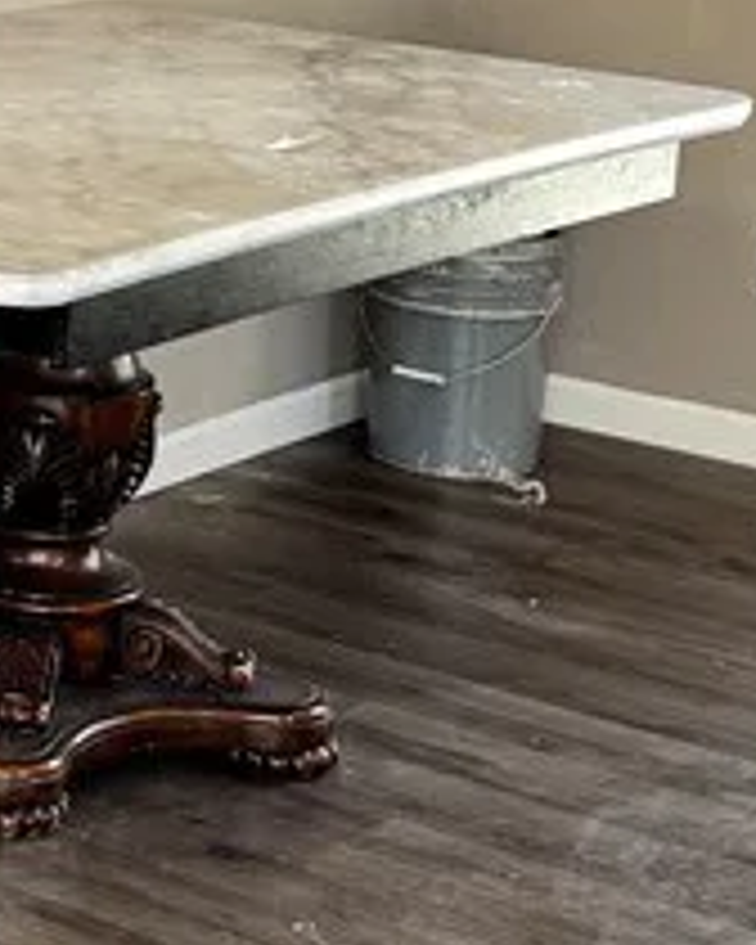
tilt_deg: -9.5
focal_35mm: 114
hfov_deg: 12.8
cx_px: -374
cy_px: 158
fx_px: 3188
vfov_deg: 16.7
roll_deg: -1.7
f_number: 1.78
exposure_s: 1/97
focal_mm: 6.76
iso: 200
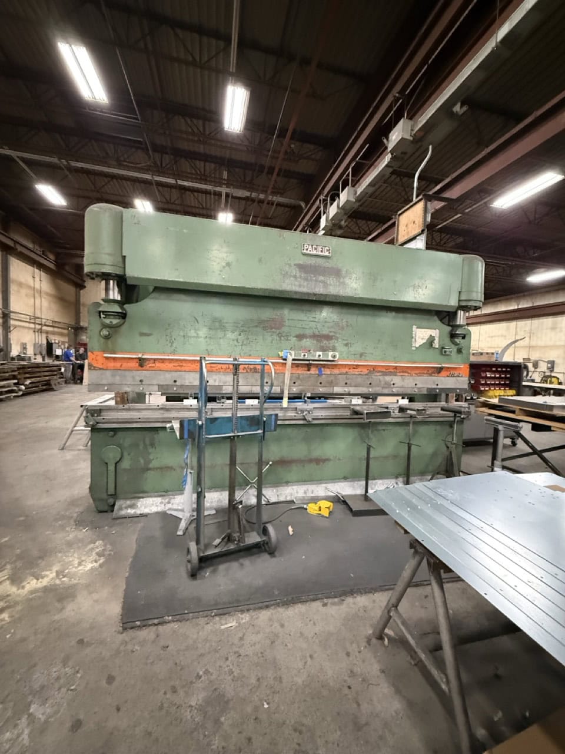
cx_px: 282
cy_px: 377
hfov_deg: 85.7
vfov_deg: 102.1
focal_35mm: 14
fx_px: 305
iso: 1250
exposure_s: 1/40
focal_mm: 2.2
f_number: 2.2
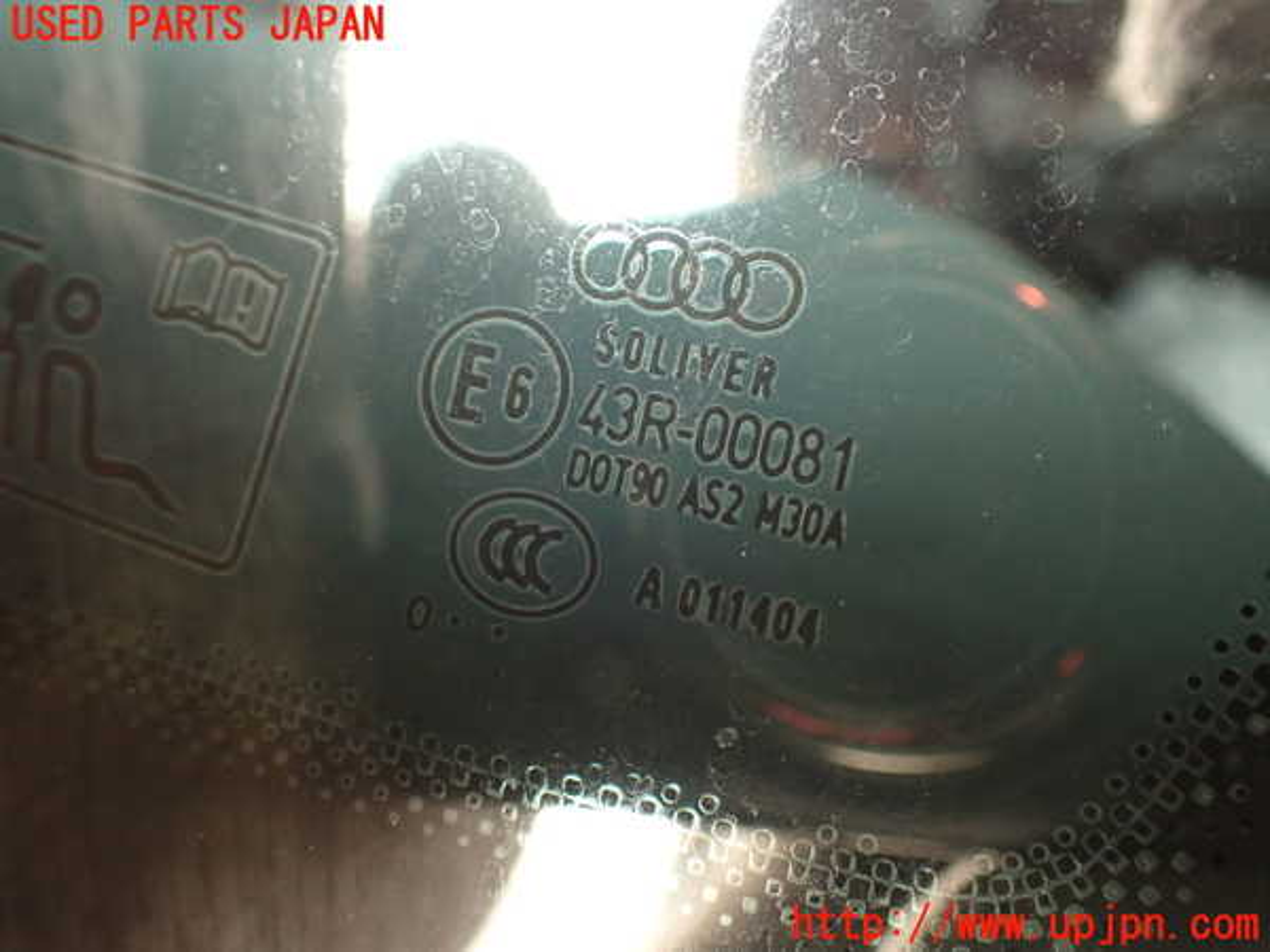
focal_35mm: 32
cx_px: 635
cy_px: 476
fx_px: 1174
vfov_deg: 44.2
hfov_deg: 56.8
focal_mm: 5.79
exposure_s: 1/30
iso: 400
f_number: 2.4
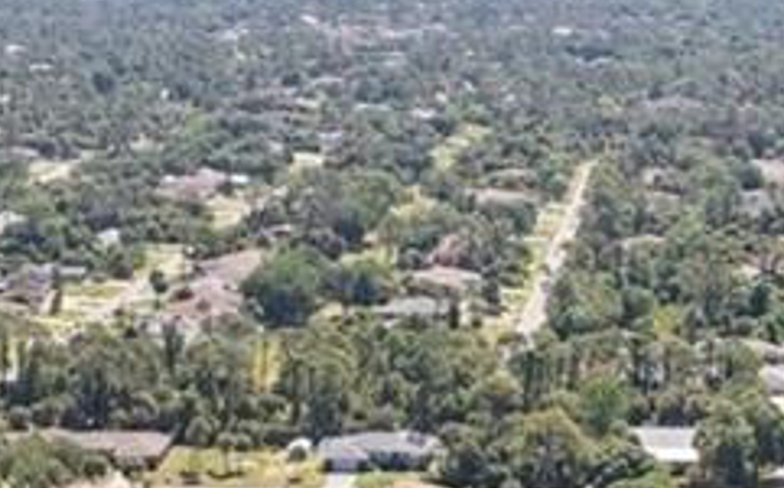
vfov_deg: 8.8
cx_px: 446
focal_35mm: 149
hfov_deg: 14.1
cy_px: 410
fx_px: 3180
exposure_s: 1/350
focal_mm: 8.4
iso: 110
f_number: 2.8
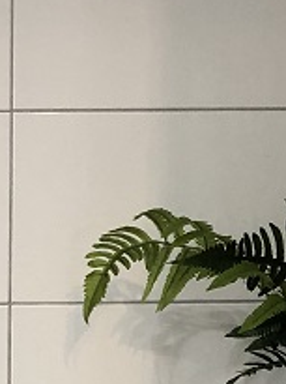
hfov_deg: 10.5
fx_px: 1525
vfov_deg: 13.6
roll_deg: +0.7
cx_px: -65
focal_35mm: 138
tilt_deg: -10.9
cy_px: 560
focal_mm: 3.99
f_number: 1.8
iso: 50
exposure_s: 1/17
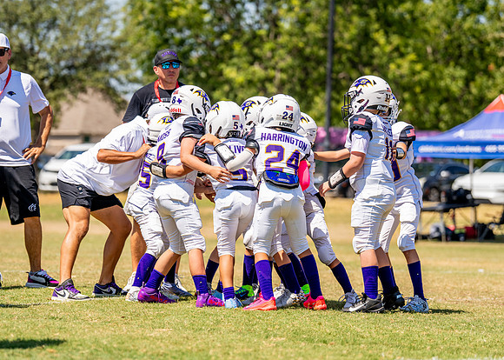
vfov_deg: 8.6
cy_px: 164
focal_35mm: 168
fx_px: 2403
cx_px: 215
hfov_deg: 12.0
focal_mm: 121
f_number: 2.8
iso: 125
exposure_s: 1/2500
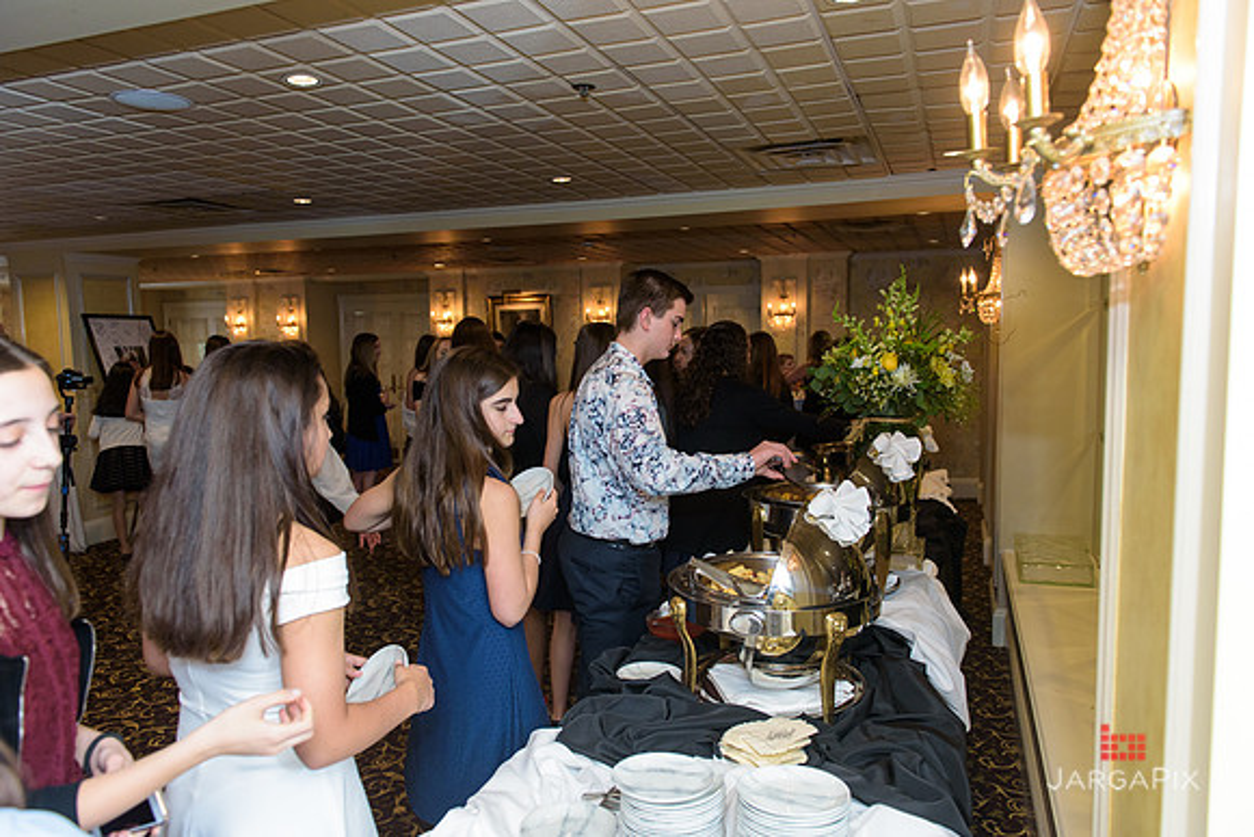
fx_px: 836
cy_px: 418
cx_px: 627
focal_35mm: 24
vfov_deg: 53.2
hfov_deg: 73.7
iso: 1600
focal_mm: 24
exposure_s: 1/125
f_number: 3.2
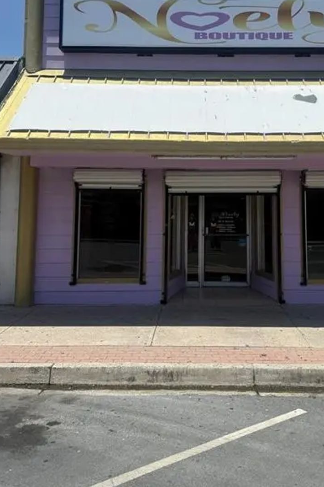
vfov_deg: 57.9
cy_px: 177
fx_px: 432
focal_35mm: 32
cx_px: 207
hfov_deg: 40.8
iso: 80
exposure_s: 1/7353
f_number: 1.78
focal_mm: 6.76
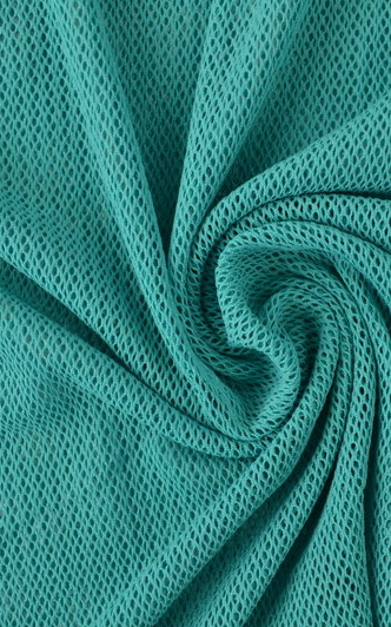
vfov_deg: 43.5
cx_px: 270
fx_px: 785
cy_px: 314
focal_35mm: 46
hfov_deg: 27.7
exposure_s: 1/30
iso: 100
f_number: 6.3
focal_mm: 20
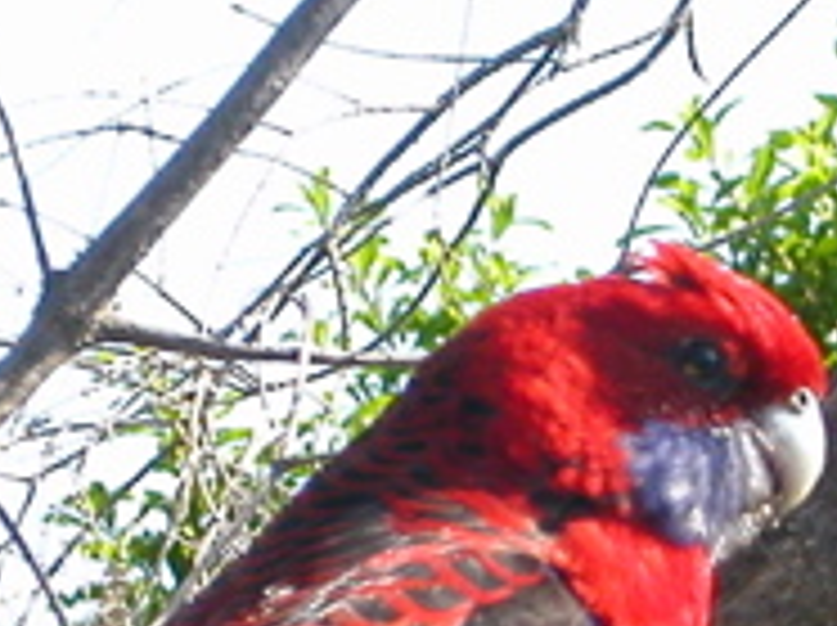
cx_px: 576
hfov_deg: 5.9
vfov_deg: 4.4
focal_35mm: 338
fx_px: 8162
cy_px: 599
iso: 100
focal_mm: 14.9
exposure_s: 1/183
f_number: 4.6
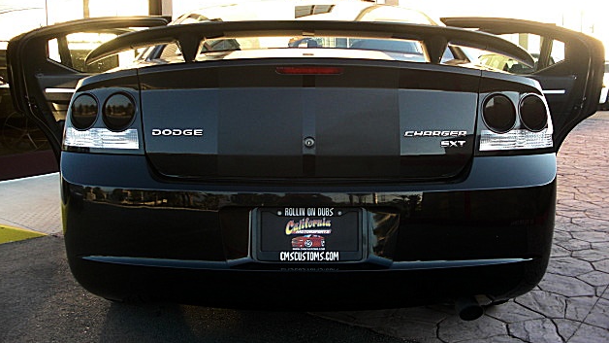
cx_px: 307
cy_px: 157
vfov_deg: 29.7
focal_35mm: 40
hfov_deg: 50.5
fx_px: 646
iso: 100
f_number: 2.8
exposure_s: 1/100
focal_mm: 6.3
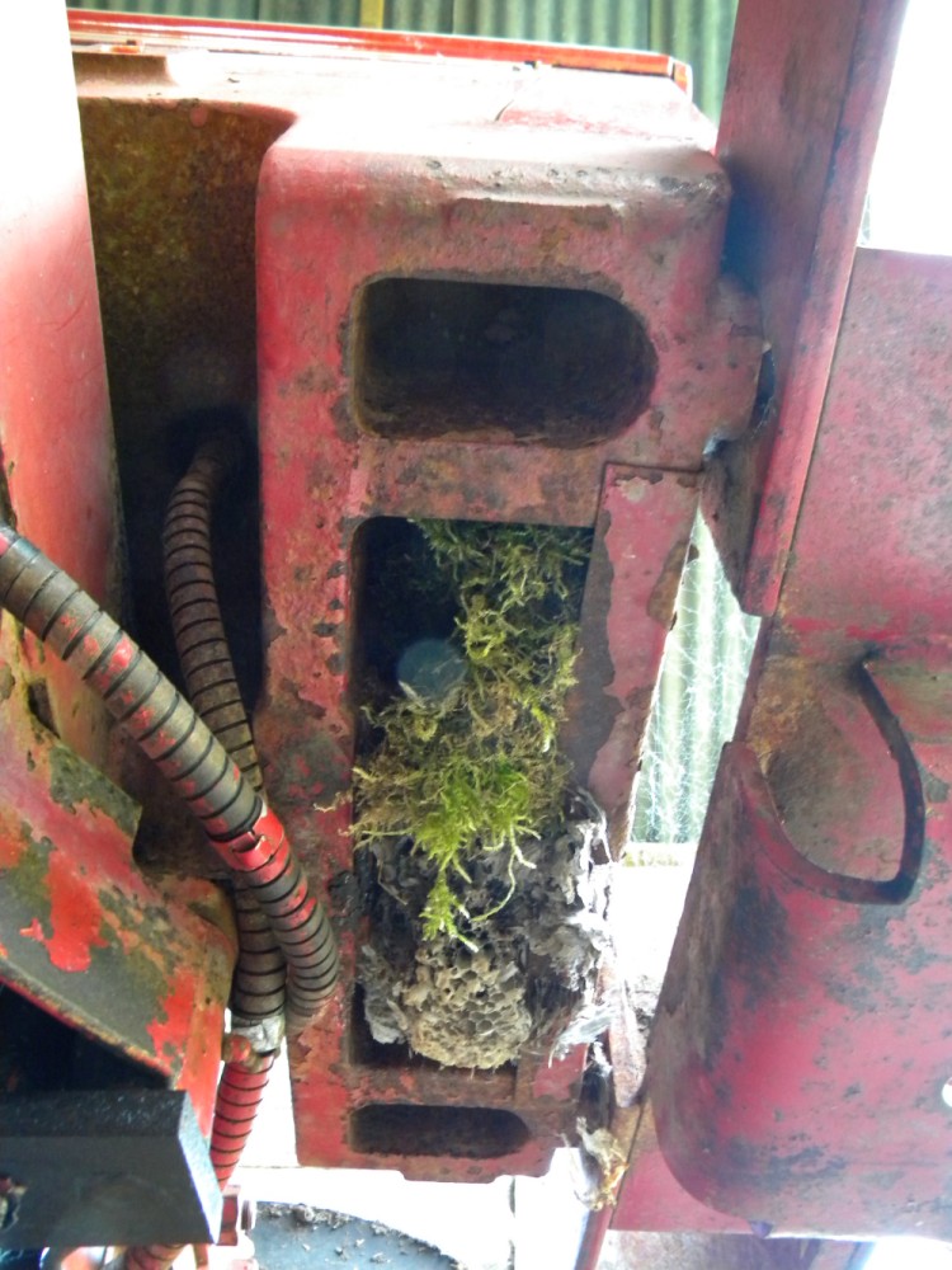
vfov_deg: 63.4
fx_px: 1027
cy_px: 635
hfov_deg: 49.7
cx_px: 476
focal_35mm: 28
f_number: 3.5
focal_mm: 5
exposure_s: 1/11.8
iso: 400
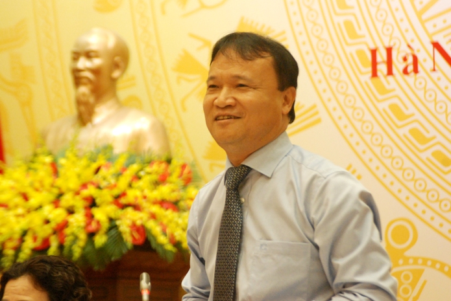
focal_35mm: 158
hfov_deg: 13.0
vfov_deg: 8.7
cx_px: 226
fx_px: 1975
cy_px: 150
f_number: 5.6
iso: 1600
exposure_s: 1/50
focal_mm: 105
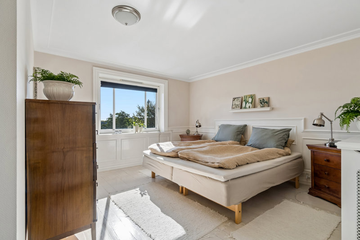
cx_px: 180
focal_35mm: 16
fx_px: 165
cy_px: 120
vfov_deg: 72.0
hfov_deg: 95.0
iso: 200
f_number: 8
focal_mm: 11
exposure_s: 1/125
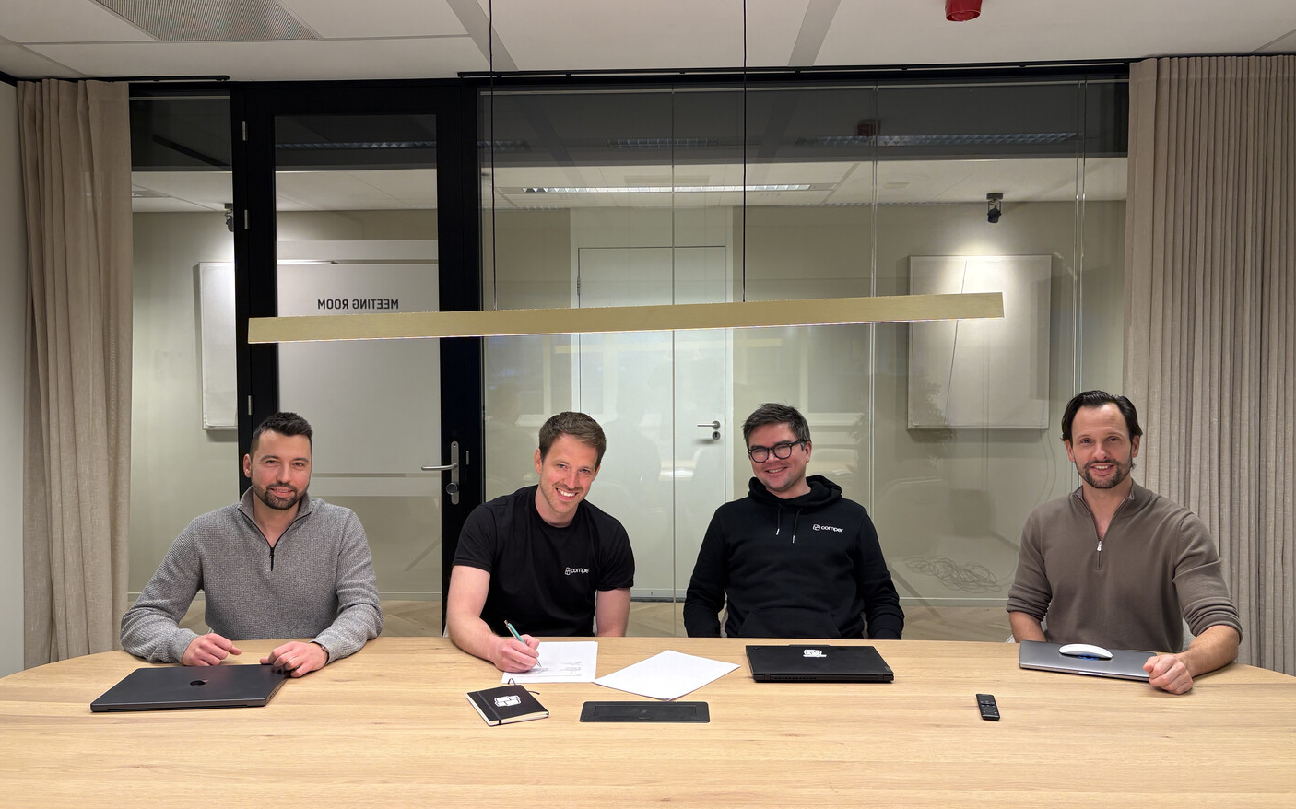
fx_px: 989
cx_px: 641
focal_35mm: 28
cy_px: 409
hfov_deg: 66.5
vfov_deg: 44.5
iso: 64
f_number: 1.6
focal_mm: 5.96
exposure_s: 1/50
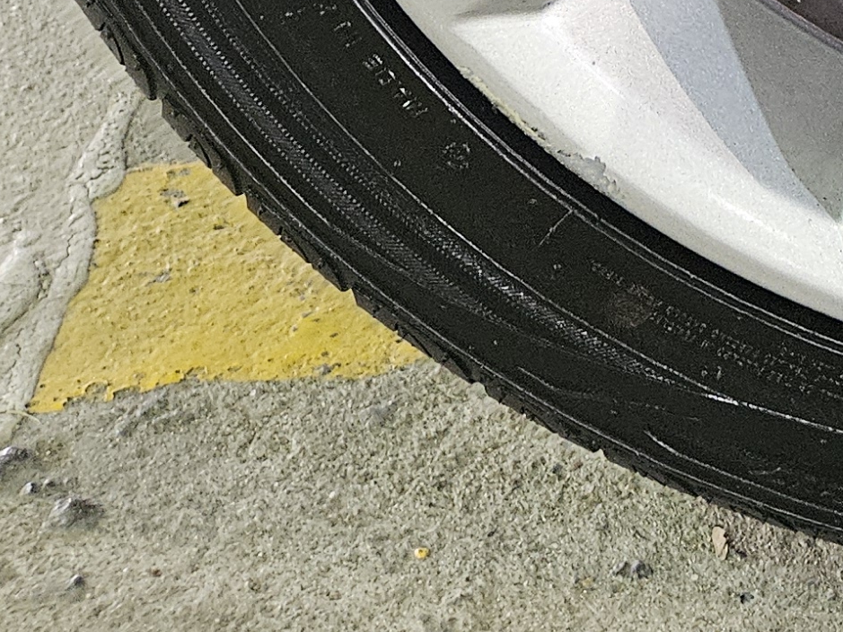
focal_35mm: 98
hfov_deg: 16.9
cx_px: 1464
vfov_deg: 13.0
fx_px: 2386
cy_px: -663
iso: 800
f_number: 1.8
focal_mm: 5.4
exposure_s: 1/120
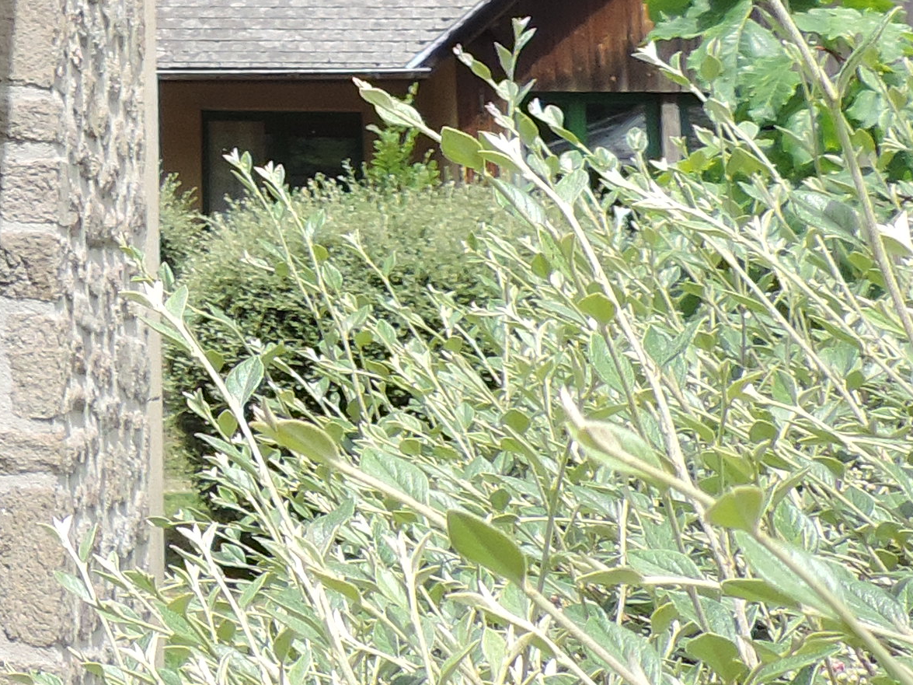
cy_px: -203
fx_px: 3297
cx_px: -766
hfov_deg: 13.9
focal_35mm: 125
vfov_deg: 11.5
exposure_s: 1/500
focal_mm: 5.3
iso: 80
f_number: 3.1
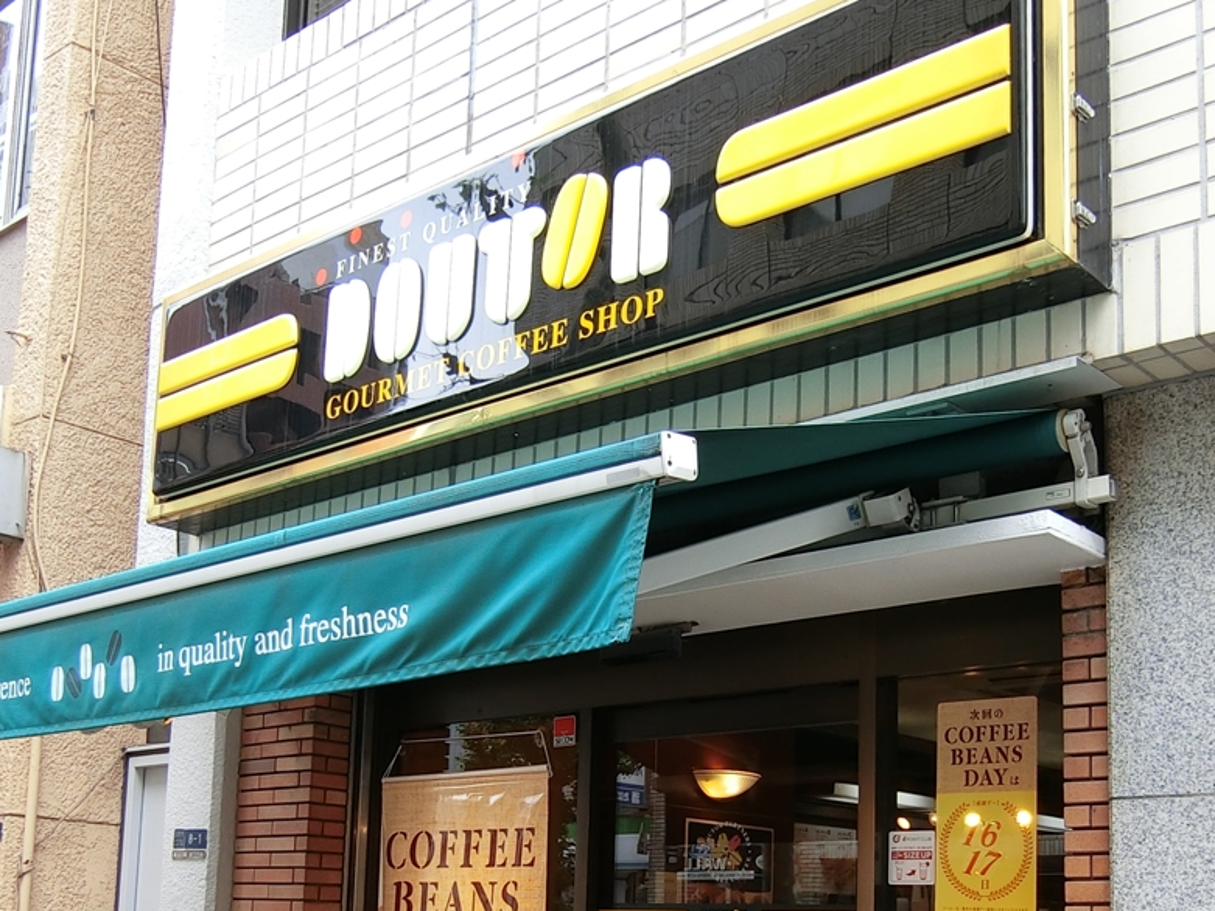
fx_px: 1510
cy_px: 735
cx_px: 697
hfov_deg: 43.7
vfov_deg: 32.6
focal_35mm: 43
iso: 100
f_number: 2.8
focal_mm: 4.6
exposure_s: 1/125
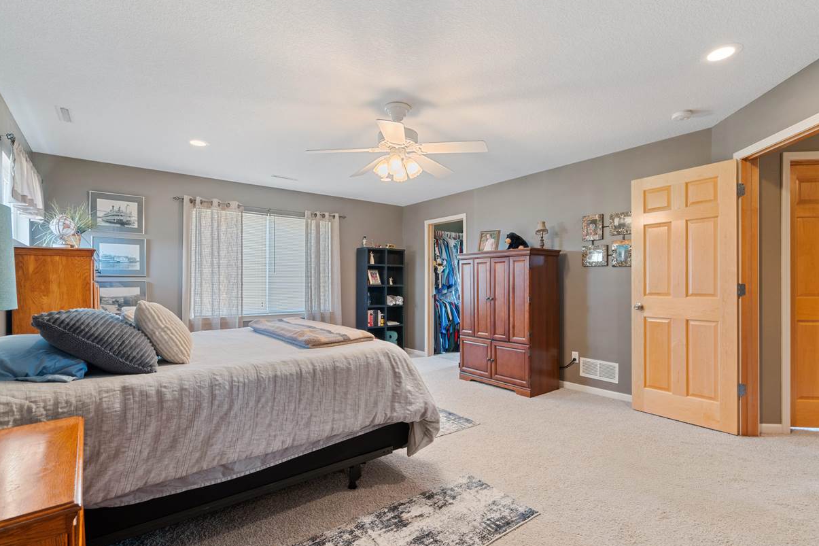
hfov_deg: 93.3
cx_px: 418
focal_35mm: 17
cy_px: 279
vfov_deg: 70.4
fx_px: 387
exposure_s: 1.3
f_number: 10
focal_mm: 16
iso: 640
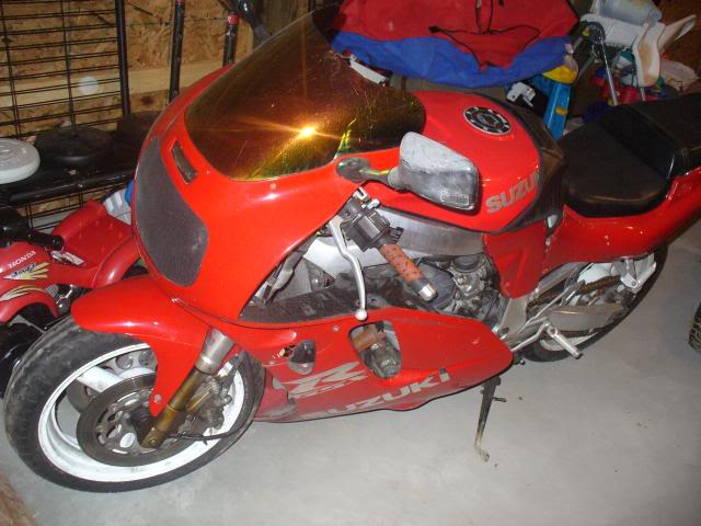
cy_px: 263
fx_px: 749
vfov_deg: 38.7
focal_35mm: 37
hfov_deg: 50.1
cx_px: 350
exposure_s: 1/60
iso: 300
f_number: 2.8
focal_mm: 6.1
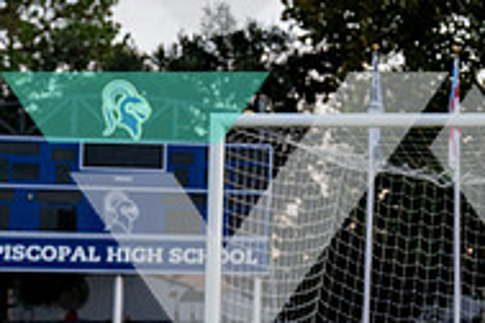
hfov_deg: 16.1
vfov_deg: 11.4
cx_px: 654
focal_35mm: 120
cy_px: 209
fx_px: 1617
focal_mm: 39
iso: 800
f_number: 4
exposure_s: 1/250
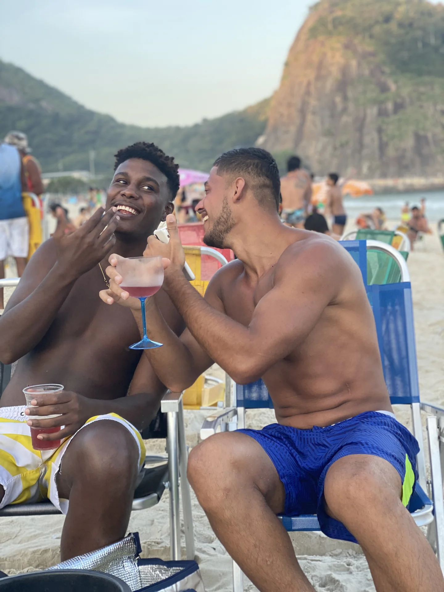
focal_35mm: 52
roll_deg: +2.3
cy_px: 296
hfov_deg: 28.0
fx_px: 889
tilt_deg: -4.3
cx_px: 222
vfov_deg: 36.8
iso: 40
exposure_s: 1/122
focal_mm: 6
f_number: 2
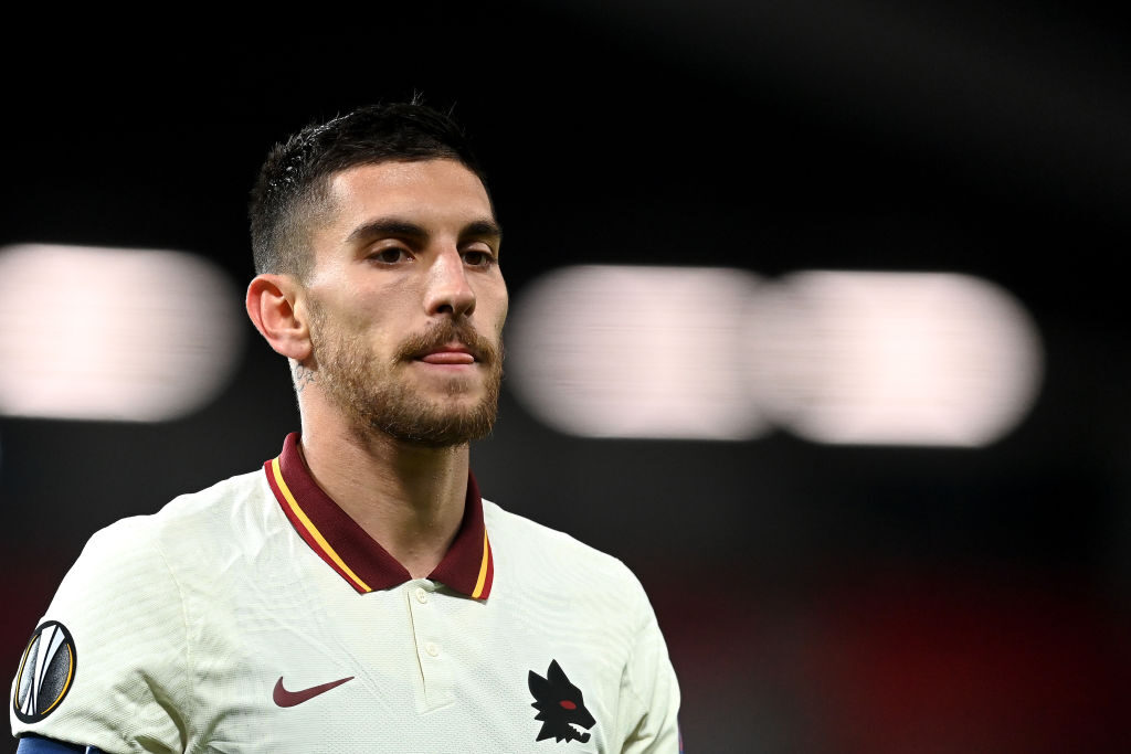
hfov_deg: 5.2
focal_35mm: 400
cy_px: 377
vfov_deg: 3.4
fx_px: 12568
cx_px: 566
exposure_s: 1/2000
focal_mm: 400
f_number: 2.8
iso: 3200
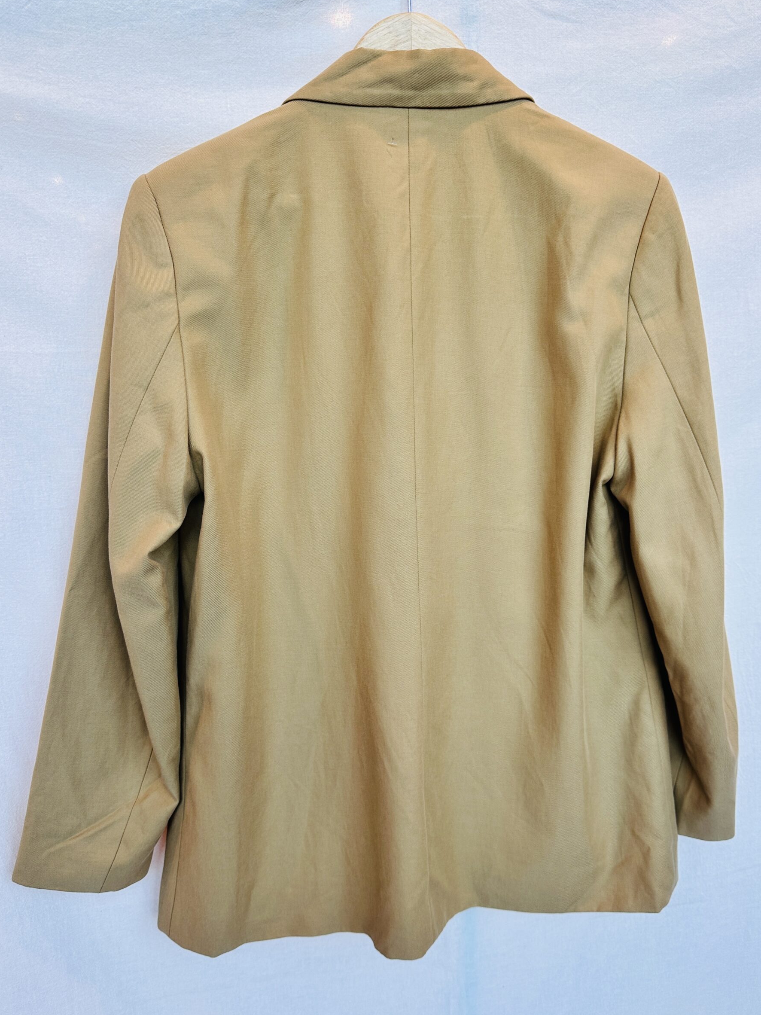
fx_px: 762
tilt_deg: -10.7
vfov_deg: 67.2
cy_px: 537
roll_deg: +0.0
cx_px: 390
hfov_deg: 53.1
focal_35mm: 26
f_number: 1.78
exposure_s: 1/100
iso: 64
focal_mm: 6.86
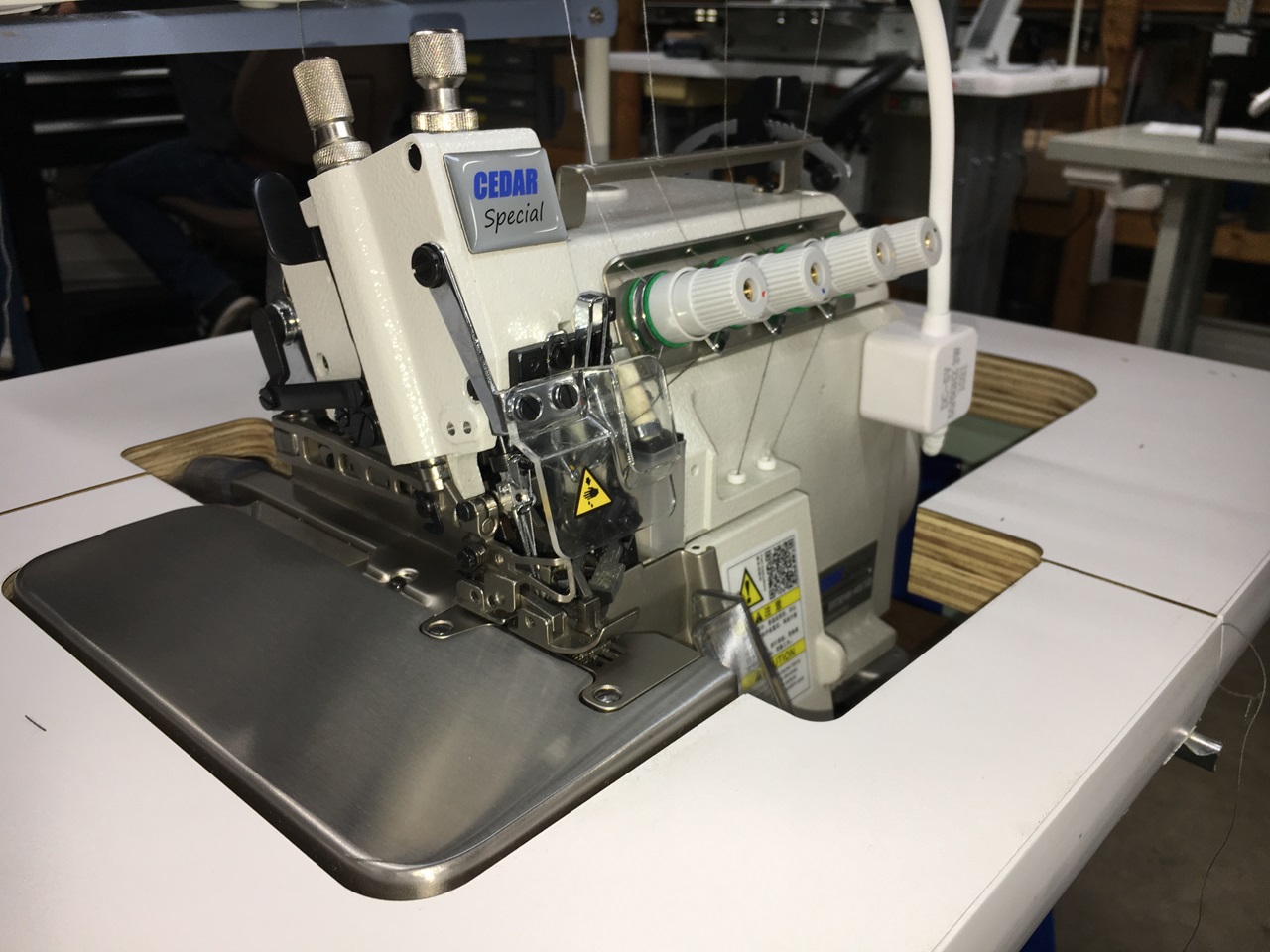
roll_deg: -0.7
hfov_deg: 61.7
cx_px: 635
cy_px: 476
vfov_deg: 48.2
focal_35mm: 29
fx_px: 1064
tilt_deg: -22.6
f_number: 2.2
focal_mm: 4.15
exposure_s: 1/47
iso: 25
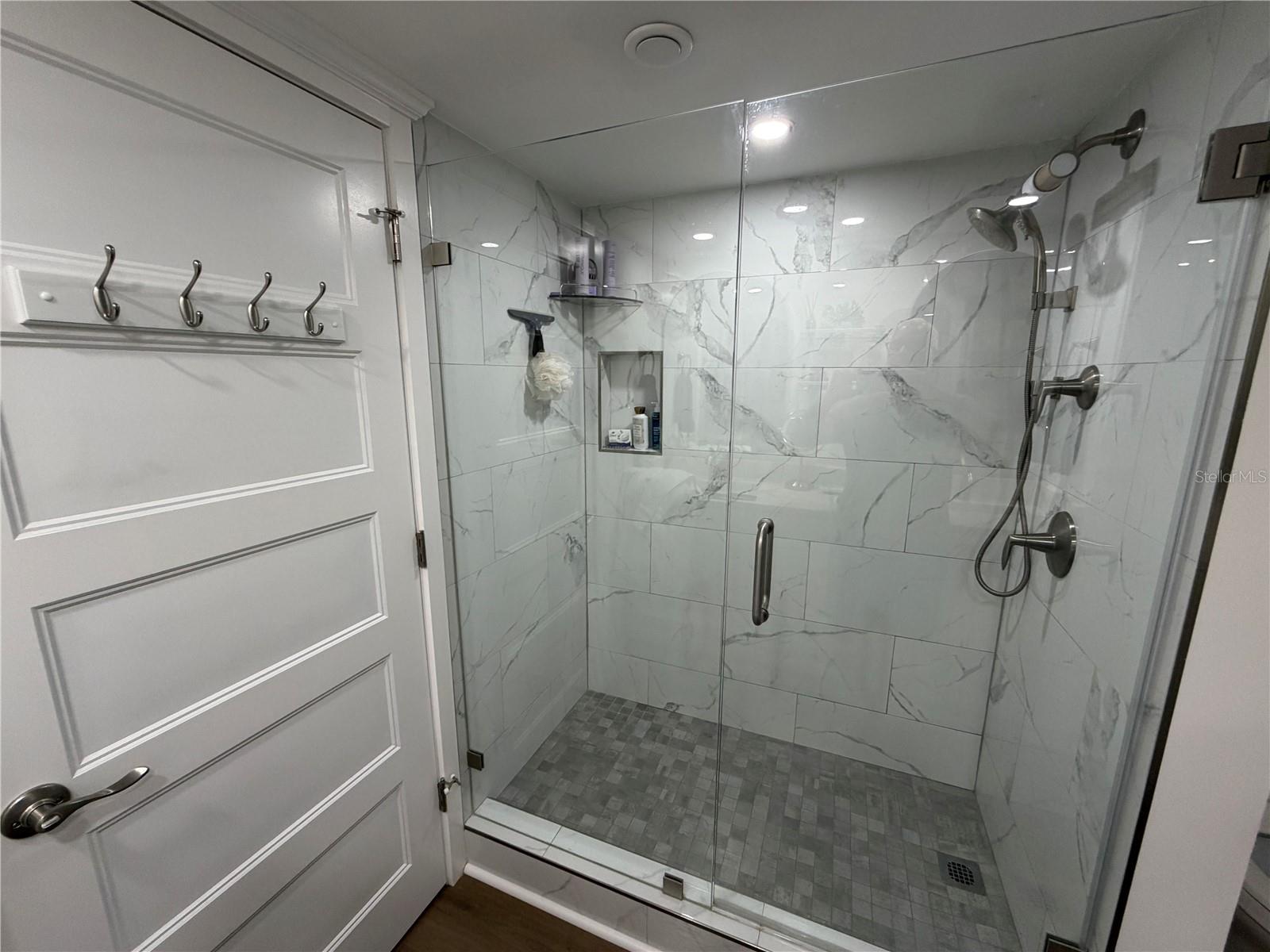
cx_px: 635
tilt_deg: -11.8
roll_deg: -0.4
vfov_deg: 85.7
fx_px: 514
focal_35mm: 14
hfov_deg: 102.1
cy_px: 476
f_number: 2.2
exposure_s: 1/120
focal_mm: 2.22
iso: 250
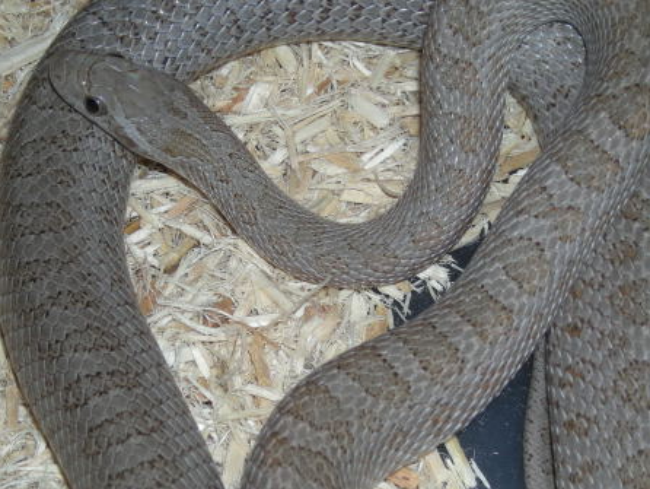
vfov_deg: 13.6
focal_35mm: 109
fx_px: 2048
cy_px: 234
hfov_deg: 18.0
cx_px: 278
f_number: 7.8
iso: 50
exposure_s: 1/60
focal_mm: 12.3
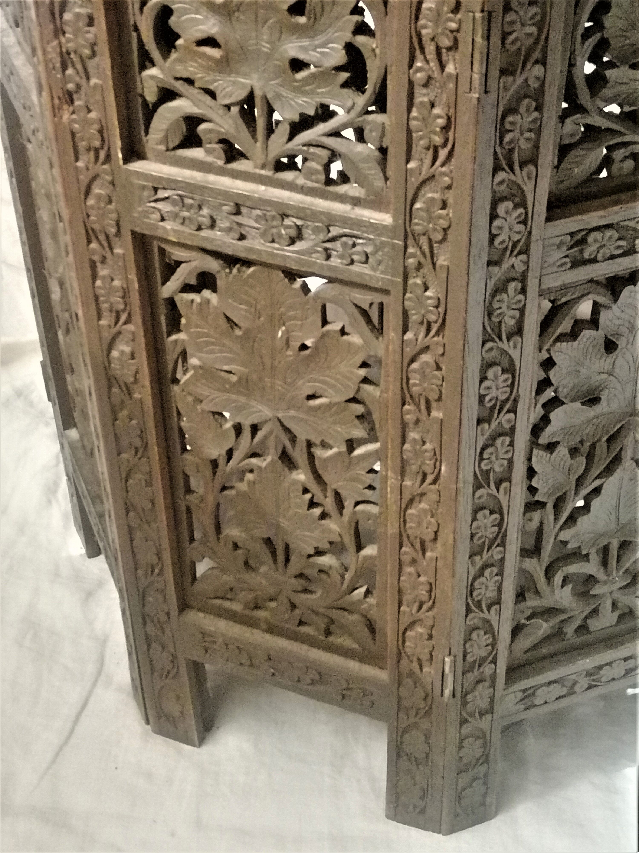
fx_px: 1452
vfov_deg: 32.7
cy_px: 426
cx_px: 320
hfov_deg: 24.8
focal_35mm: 59
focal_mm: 5.4
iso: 2500
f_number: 1.8
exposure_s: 1/14.3
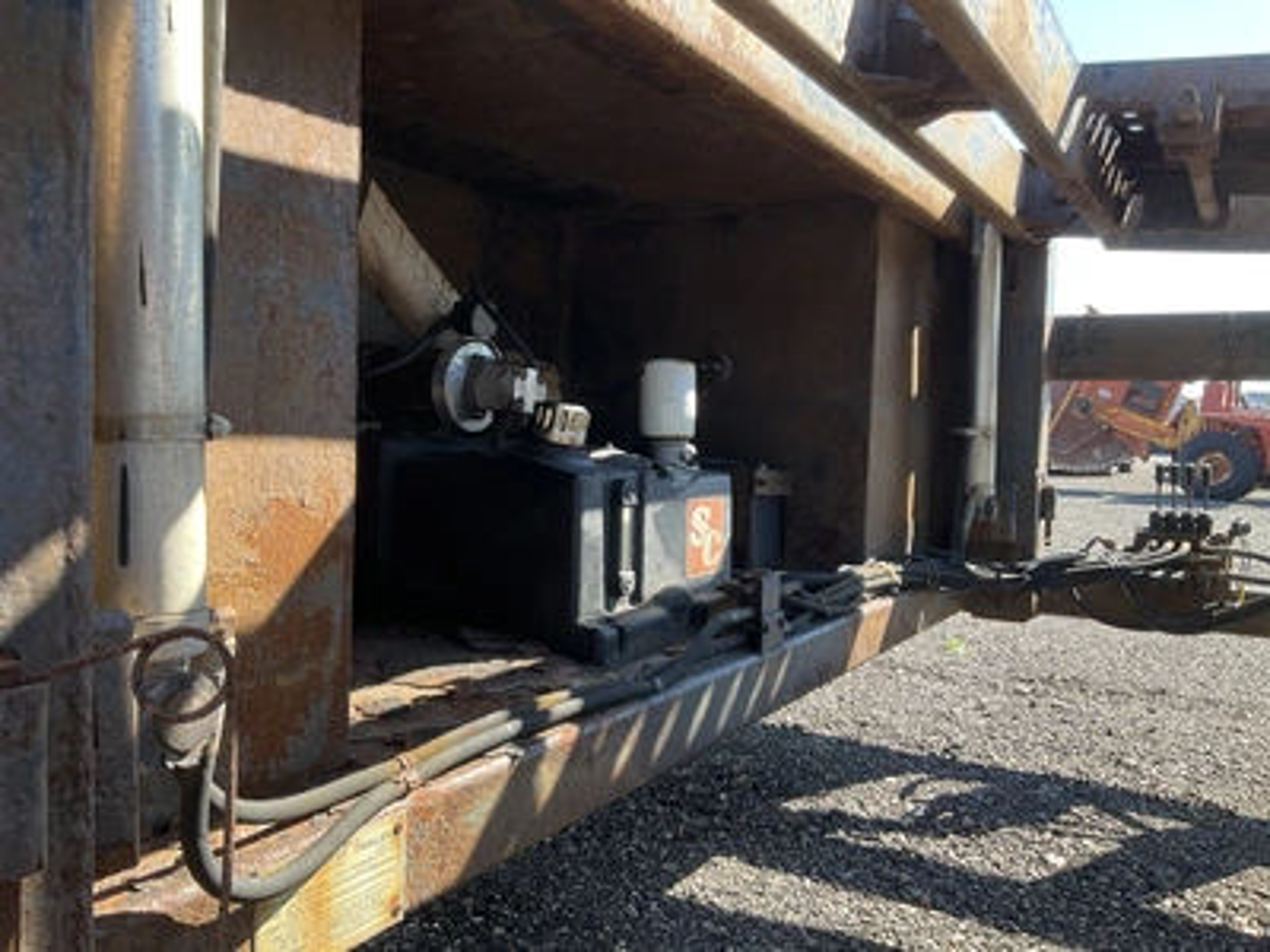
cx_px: 635
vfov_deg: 48.2
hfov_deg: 61.7
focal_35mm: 29
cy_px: 476
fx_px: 1064
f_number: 1.8
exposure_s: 1/158
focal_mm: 3
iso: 20
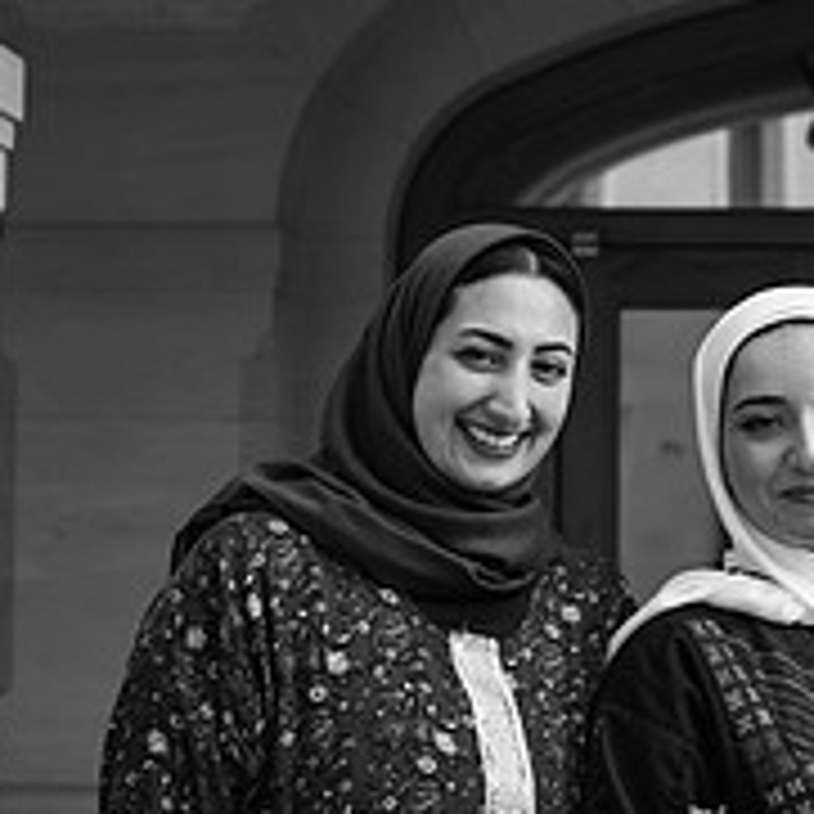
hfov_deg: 15.7
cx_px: 823
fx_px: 2900
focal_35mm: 109
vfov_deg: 16.0
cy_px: 367
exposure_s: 1/640
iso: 200
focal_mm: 40
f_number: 3.2
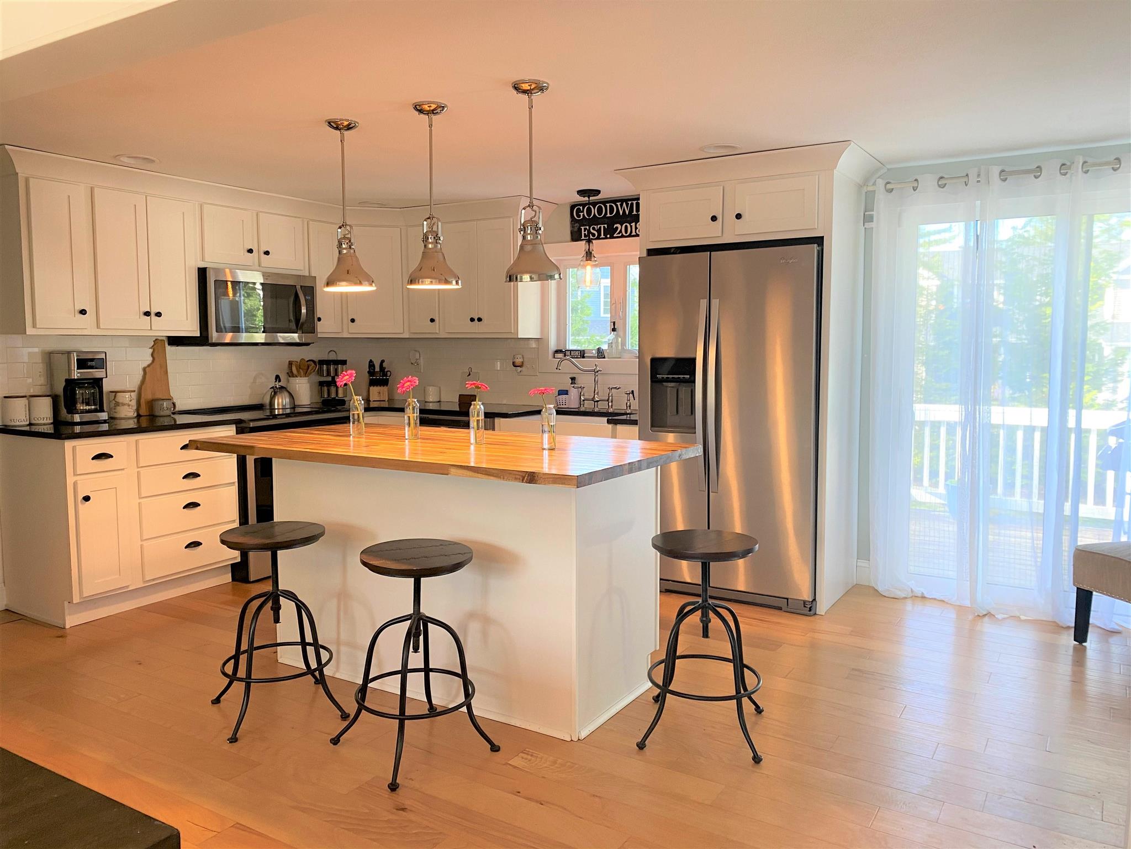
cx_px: 566
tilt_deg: -4.9
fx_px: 849
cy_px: 424
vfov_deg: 53.1
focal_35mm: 26
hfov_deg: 67.3
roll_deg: +0.0
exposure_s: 1/60
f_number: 1.8
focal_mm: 4.25
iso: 80
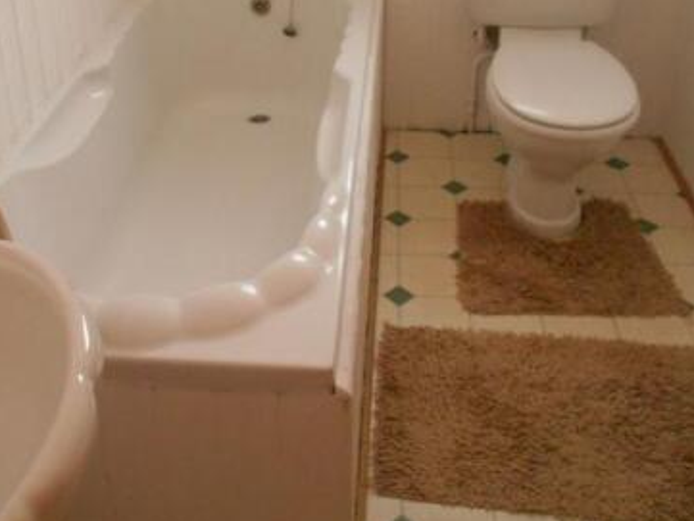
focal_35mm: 42
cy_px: 136
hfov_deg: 44.7
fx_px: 842
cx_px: 309
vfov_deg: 33.7
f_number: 3.2
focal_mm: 4.6
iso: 720
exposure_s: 1/25
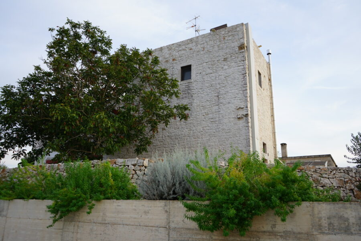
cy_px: 120
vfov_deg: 46.4
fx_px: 281
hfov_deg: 65.4
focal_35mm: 28
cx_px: 180
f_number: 4.5
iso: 100
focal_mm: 28
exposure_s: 1/60
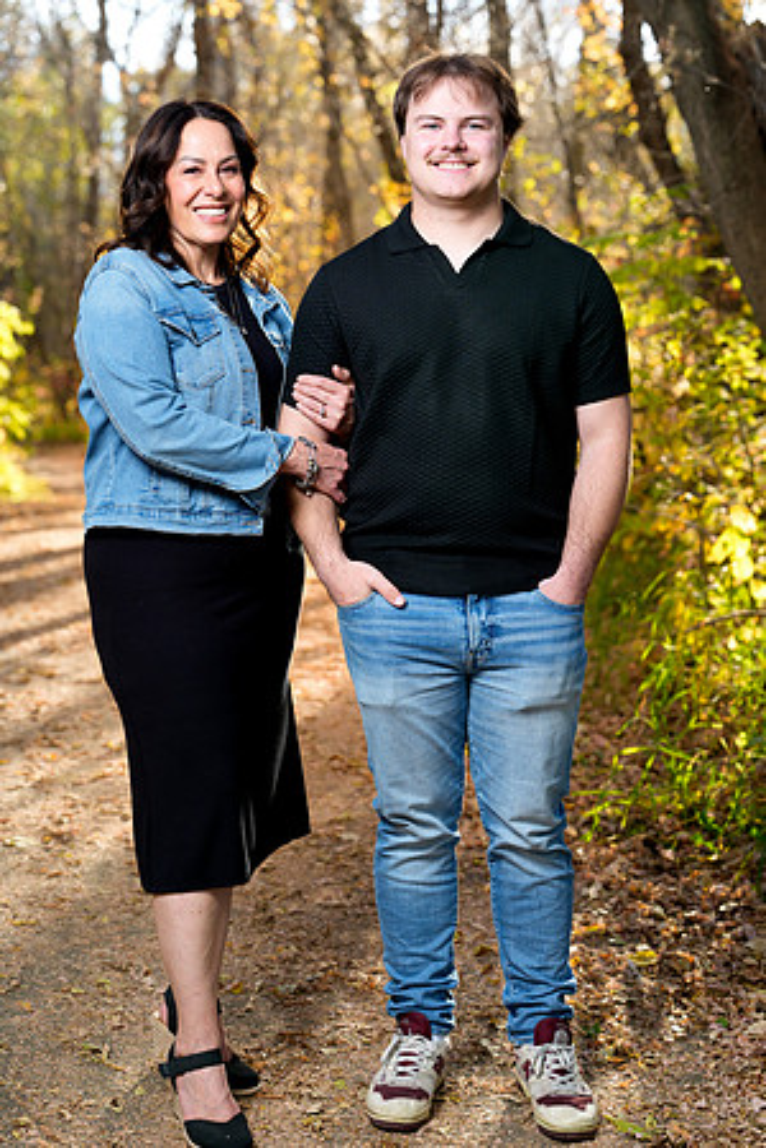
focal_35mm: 68
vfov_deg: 29.7
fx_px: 2170
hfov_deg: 20.0
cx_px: 383
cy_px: 574
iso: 400
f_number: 3.5
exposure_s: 1/160
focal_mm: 68
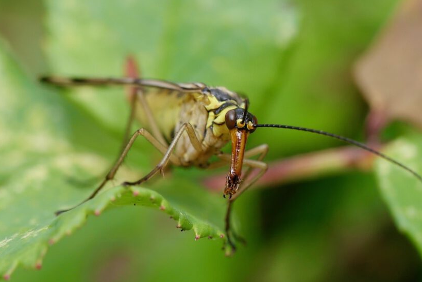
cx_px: 216
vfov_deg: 17.5
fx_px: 914
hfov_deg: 26.0
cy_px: 172
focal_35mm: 78
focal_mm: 30
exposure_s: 1/250
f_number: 4.5
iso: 200
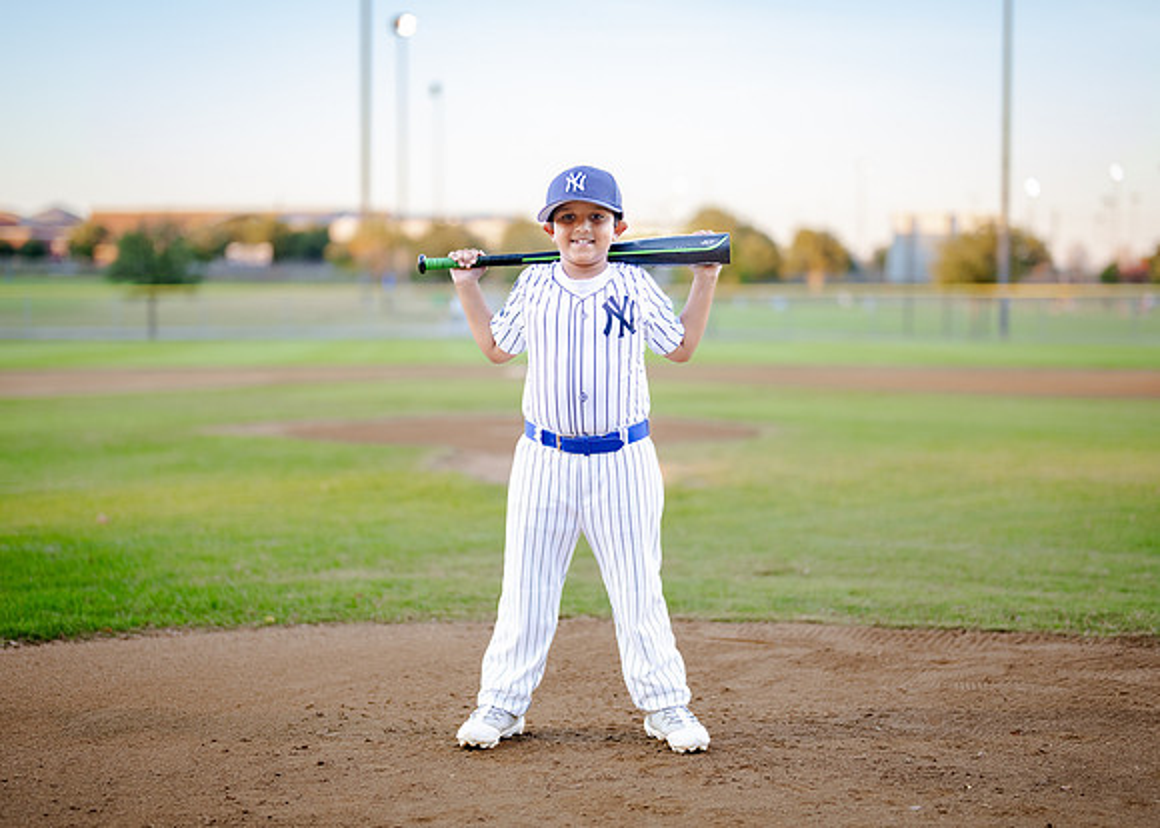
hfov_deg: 32.7
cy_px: 428
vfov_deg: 23.7
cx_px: 589
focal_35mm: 60
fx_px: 1977
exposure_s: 1/1000
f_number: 1.2
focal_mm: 50
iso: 250
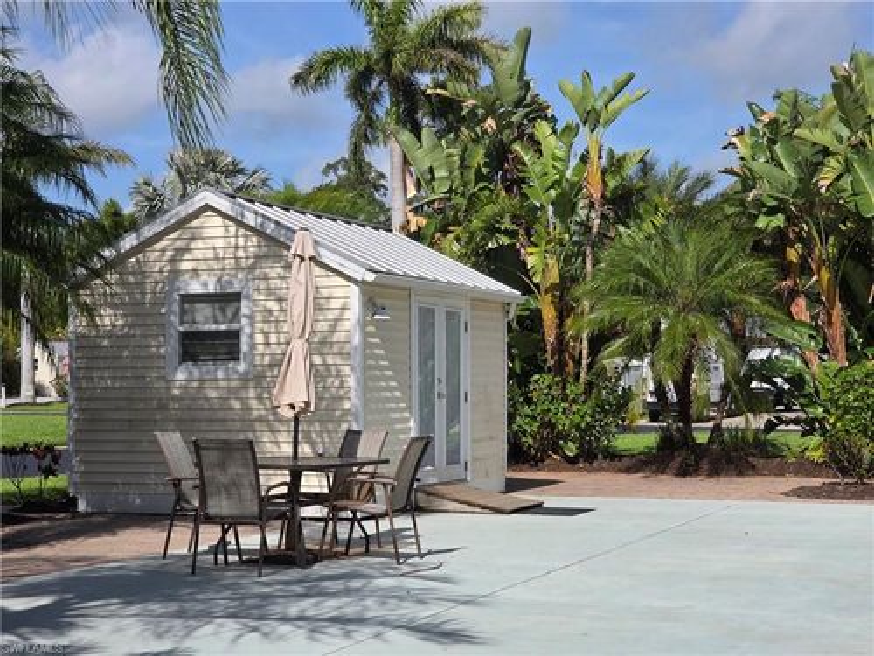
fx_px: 1742
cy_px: 328
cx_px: 437
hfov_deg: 28.2
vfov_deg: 21.3
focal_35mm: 69
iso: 50
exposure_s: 1/3264
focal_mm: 7.9
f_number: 2.4
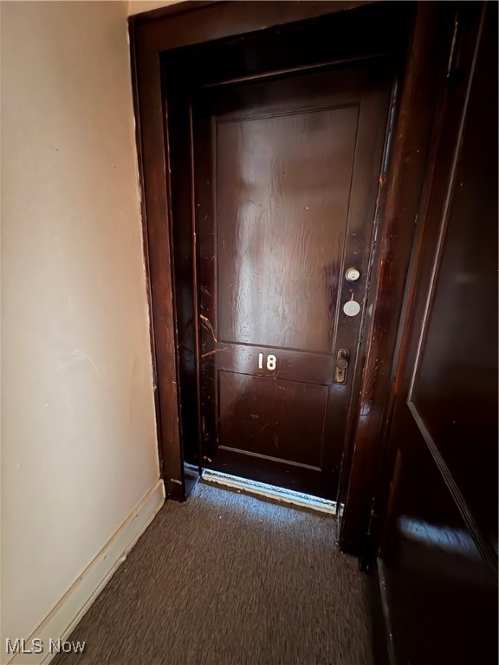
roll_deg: -0.7
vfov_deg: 102.1
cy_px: 332
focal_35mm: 14
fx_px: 269
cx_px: 250
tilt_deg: -13.0
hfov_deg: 85.7
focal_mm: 2.22
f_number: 2.2
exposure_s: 1/8
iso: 1250
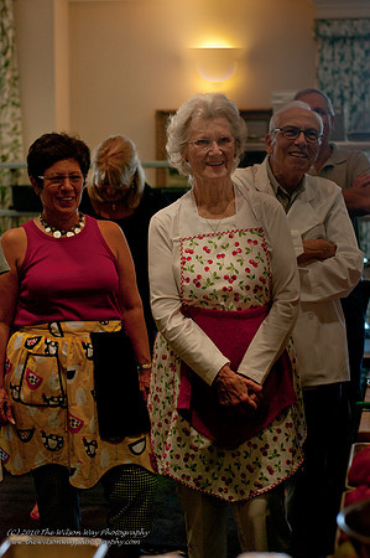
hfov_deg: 18.1
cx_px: 185
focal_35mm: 75
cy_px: 279
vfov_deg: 27.0
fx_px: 1159
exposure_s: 1/180
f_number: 2.8
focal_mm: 50
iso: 800
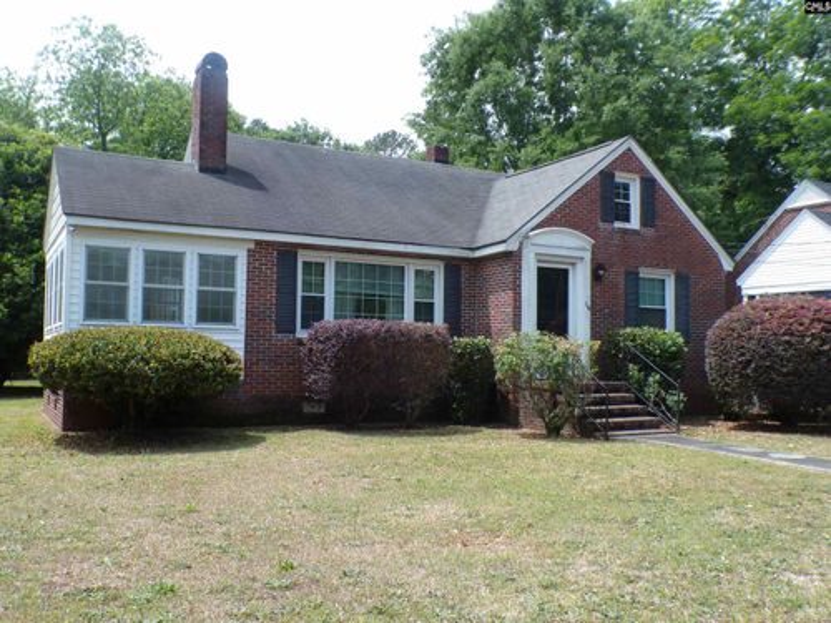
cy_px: 312
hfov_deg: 56.8
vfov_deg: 44.2
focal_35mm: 32
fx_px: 768
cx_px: 416
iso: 100
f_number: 4.8
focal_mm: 5.8
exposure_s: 1/300
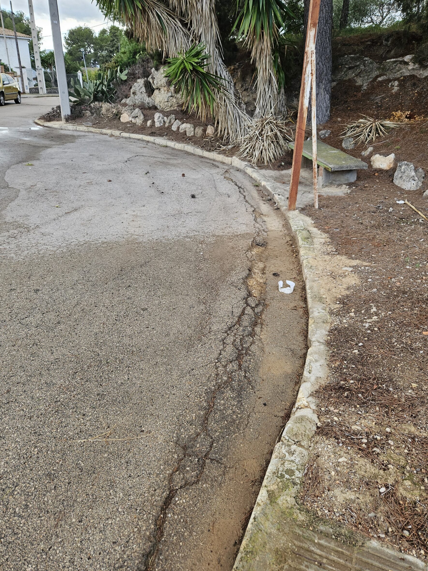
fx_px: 412
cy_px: 280
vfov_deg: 69.4
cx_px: 217
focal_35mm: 25
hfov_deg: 54.9
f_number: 1.8
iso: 80
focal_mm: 5.4
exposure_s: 1/359
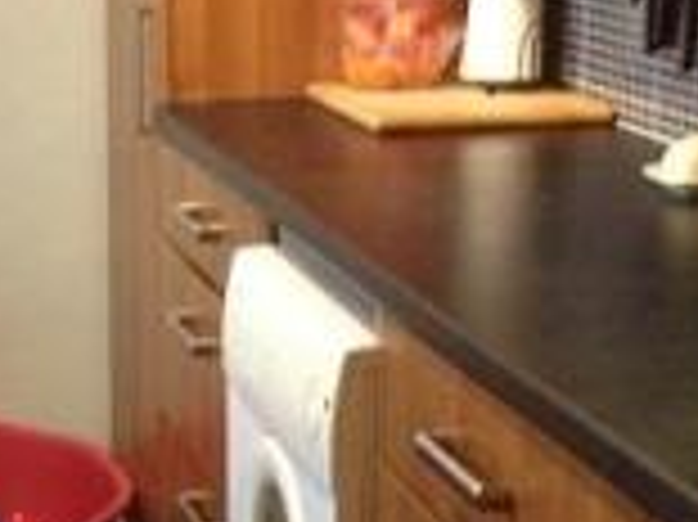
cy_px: 308
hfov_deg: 14.8
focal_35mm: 132
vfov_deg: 11.2
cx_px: 52
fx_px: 2660
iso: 320
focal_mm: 4.28
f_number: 2.4
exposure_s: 1/20
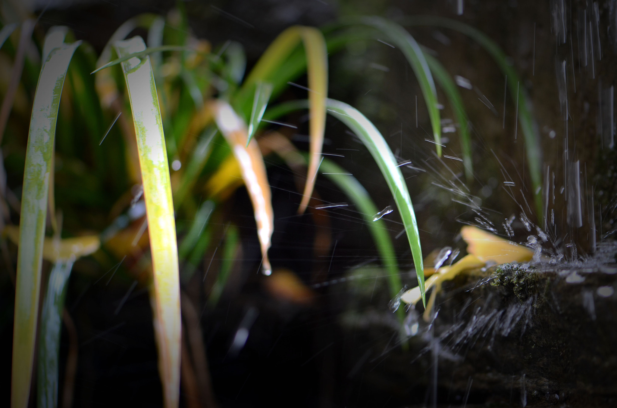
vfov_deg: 8.7
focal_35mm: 158
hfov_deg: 13.1
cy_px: 204
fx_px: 2693
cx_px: 308
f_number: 3
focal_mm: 105
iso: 320
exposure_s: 1/80
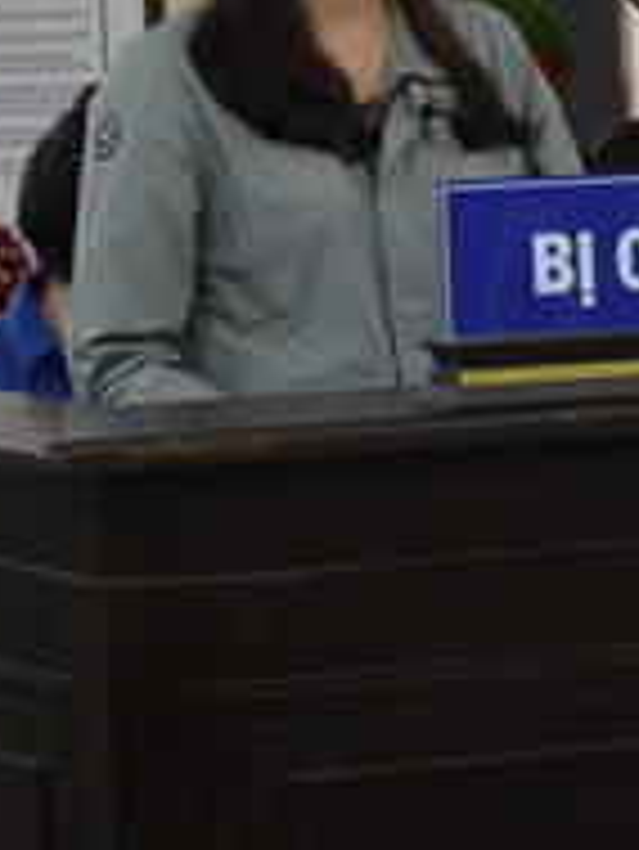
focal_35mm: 191
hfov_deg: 7.8
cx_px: 45
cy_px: 187
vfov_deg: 10.3
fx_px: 4696
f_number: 4.5
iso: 1250
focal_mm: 38
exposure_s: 1/50
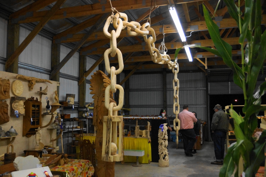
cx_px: 133
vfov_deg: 39.9
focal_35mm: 33
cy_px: 88
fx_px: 244
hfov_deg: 57.2
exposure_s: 1/60
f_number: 3.5
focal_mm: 22
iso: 1600
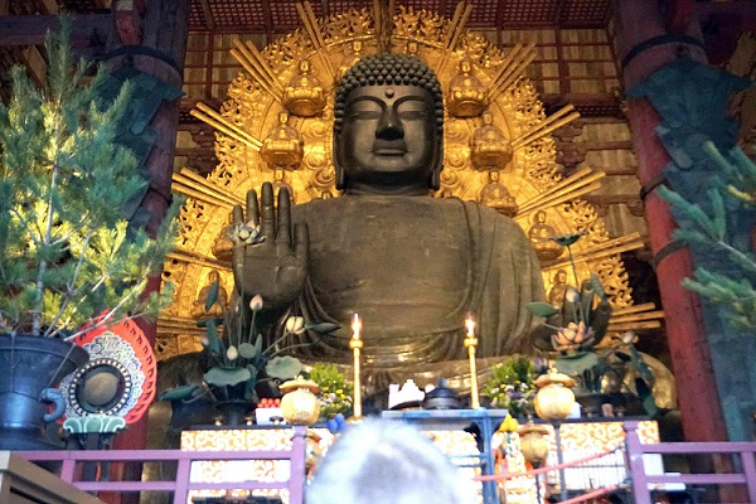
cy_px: 252
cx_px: 378
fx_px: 819
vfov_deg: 34.2
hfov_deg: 49.6
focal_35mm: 39
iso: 6400
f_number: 4.5
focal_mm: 26
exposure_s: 1/25
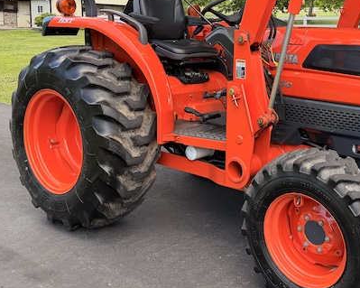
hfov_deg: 38.5
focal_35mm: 47
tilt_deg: -13.8
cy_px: 98
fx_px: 501
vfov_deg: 31.8
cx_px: 272
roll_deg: -0.8
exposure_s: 1/602
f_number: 1.78
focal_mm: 6.76
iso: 100
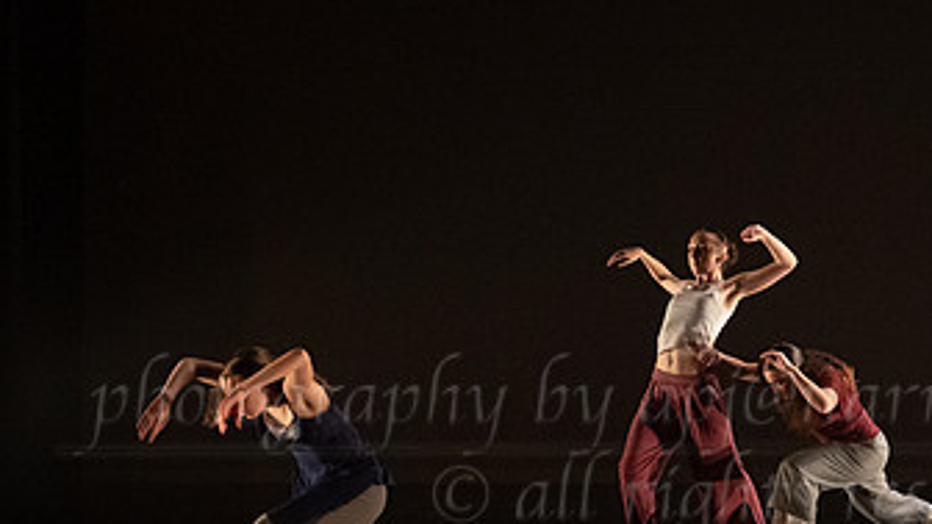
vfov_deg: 9.1
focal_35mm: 133
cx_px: 847
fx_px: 3287
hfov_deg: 15.9
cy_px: 390
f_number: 3.5
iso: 4000
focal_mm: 60
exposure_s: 1/400
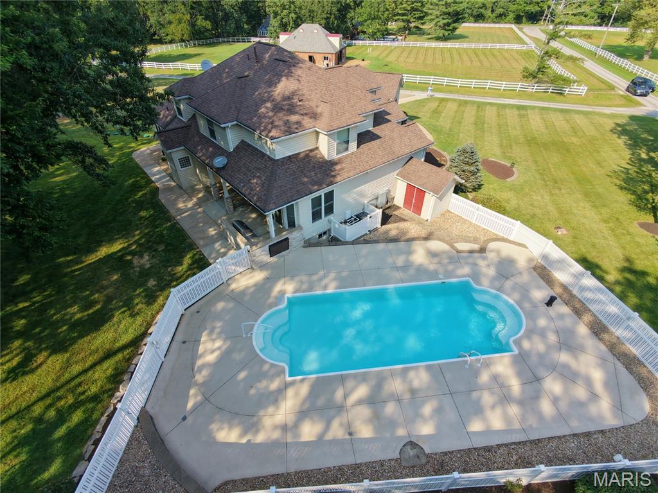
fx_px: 304
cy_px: 246
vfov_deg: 78.1
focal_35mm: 16
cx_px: 329
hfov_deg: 94.5
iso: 100
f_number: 2.2
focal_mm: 3.05
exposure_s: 1/400
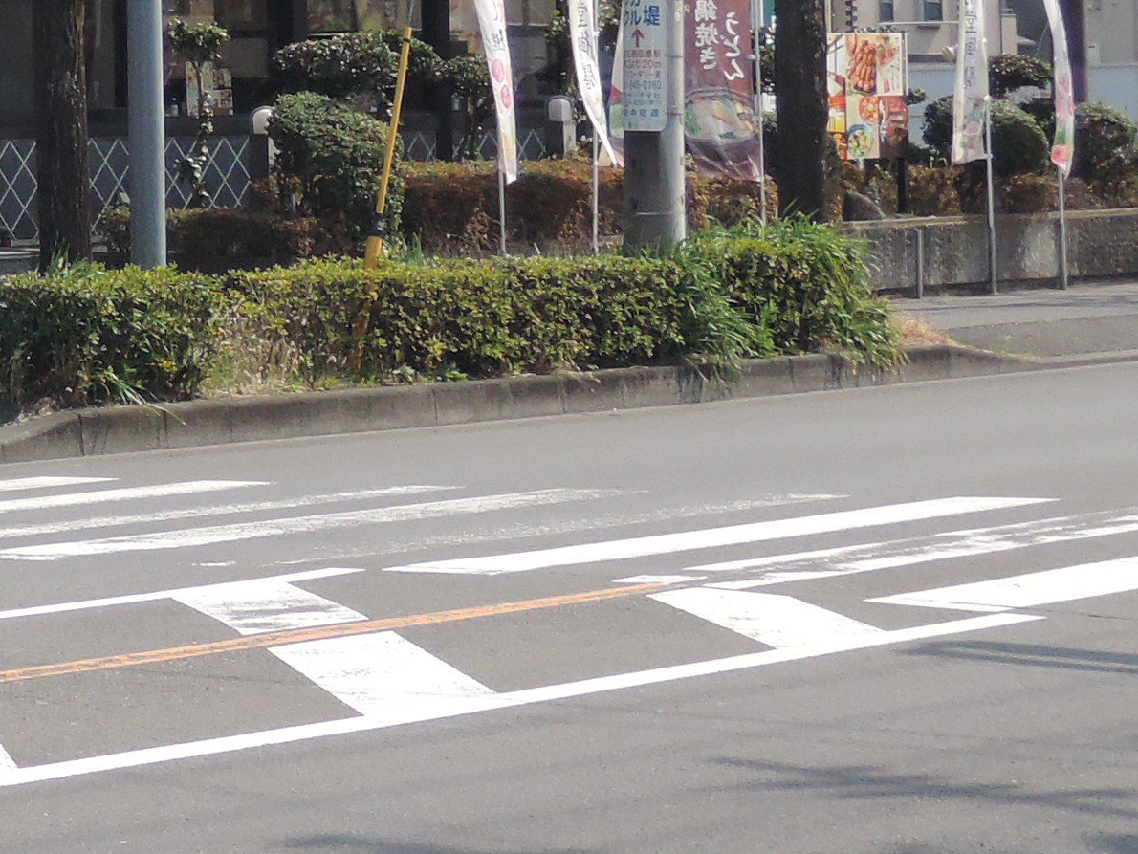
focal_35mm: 168
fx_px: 5524
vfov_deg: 8.7
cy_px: -301
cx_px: -624
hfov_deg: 11.2
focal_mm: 10.7
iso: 360
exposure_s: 1/2000
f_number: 4
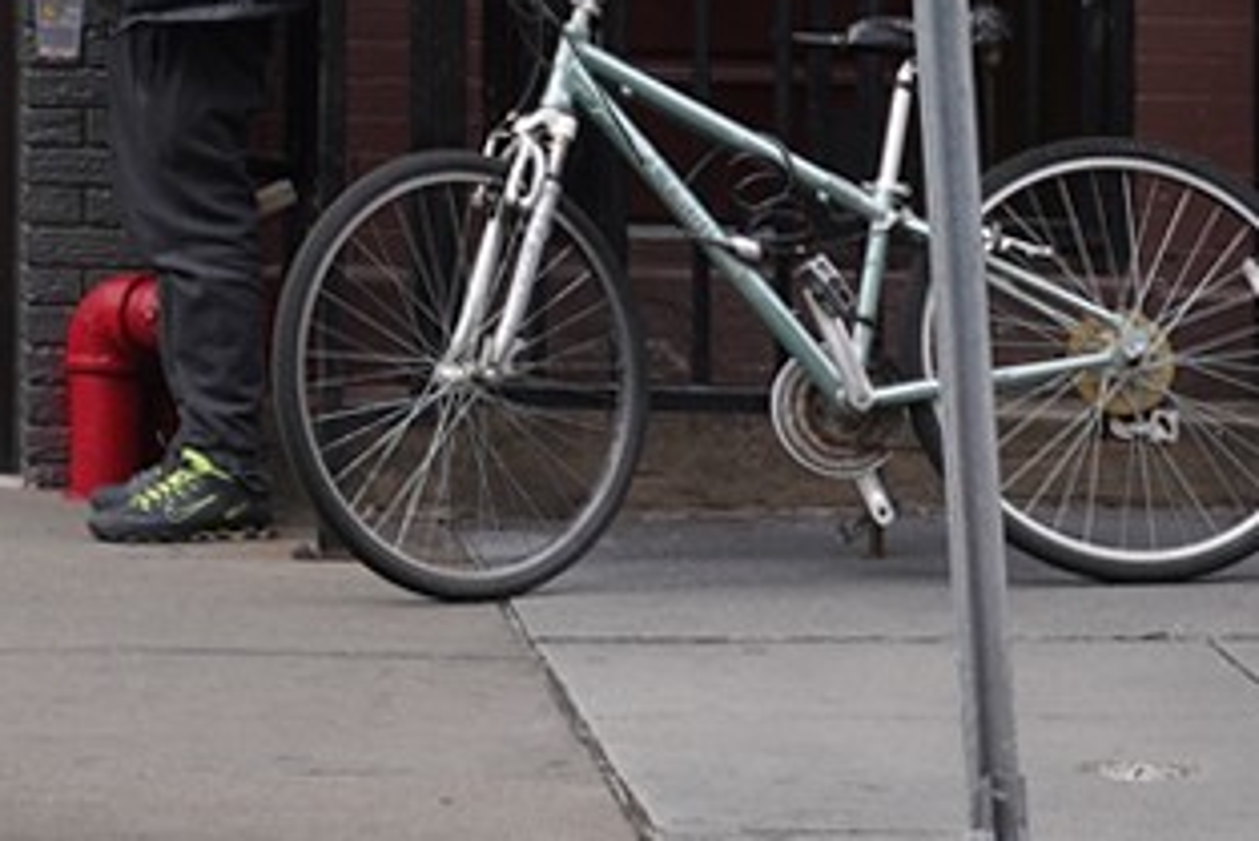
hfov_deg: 7.7
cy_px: -877
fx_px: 8712
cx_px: -1718
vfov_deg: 5.4
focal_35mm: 249
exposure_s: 1/100
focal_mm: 39
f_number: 9
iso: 200
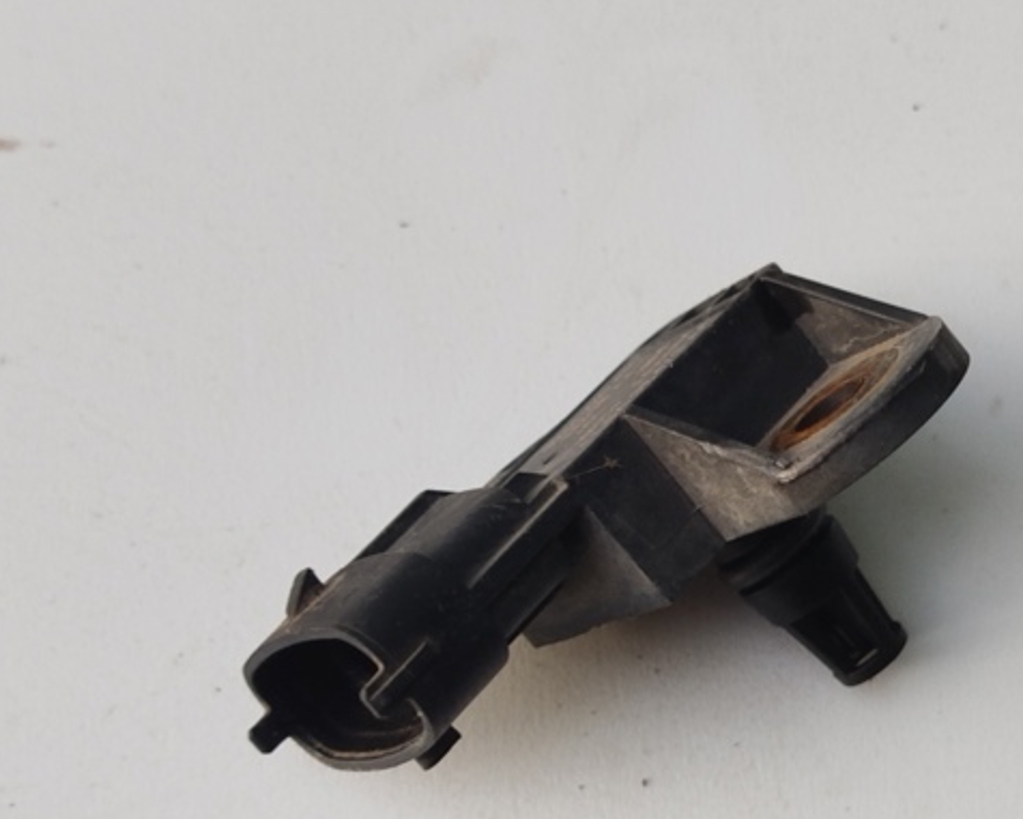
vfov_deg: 24.2
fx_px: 1908
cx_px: 589
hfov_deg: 30.0
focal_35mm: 63
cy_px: 460
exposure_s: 1/33
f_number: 1.7
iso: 320
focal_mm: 5.31
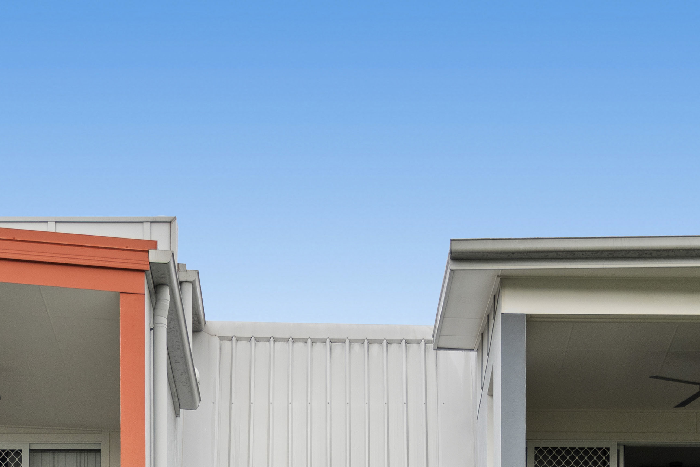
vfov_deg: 11.1
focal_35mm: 117
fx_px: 2281
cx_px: 354
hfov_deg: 17.4
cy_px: 774
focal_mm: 31.9
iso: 320
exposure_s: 1/800
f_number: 2.8
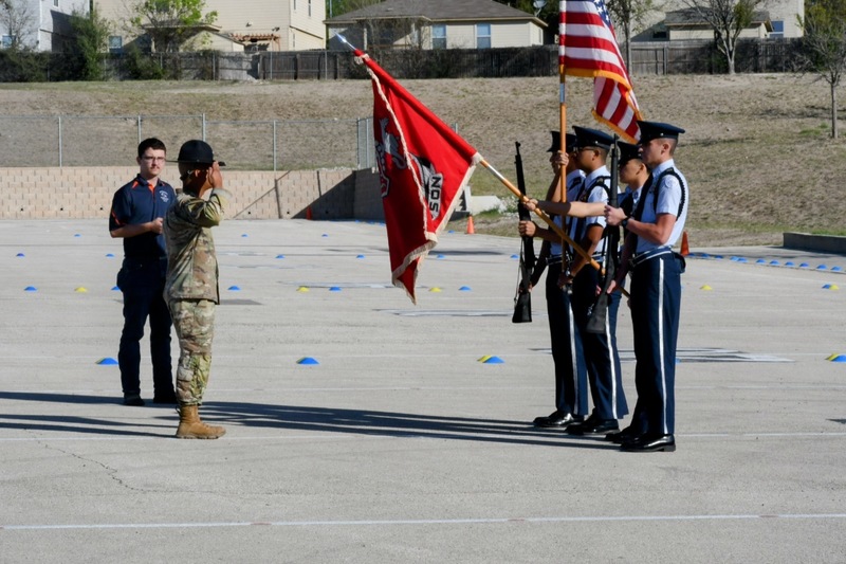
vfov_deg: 10.2
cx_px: 423
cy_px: 282
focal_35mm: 135
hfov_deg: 15.2
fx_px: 3172
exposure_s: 1/250
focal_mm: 90
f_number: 22
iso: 400
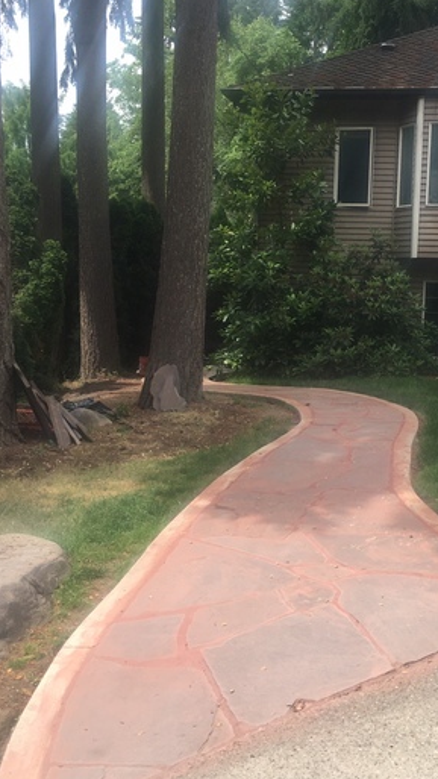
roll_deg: -2.2
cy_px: 390
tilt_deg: -3.7
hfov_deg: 28.6
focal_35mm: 41
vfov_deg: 49.4
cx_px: 321
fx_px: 847
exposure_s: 1/496
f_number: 2.2
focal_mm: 4.15
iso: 25
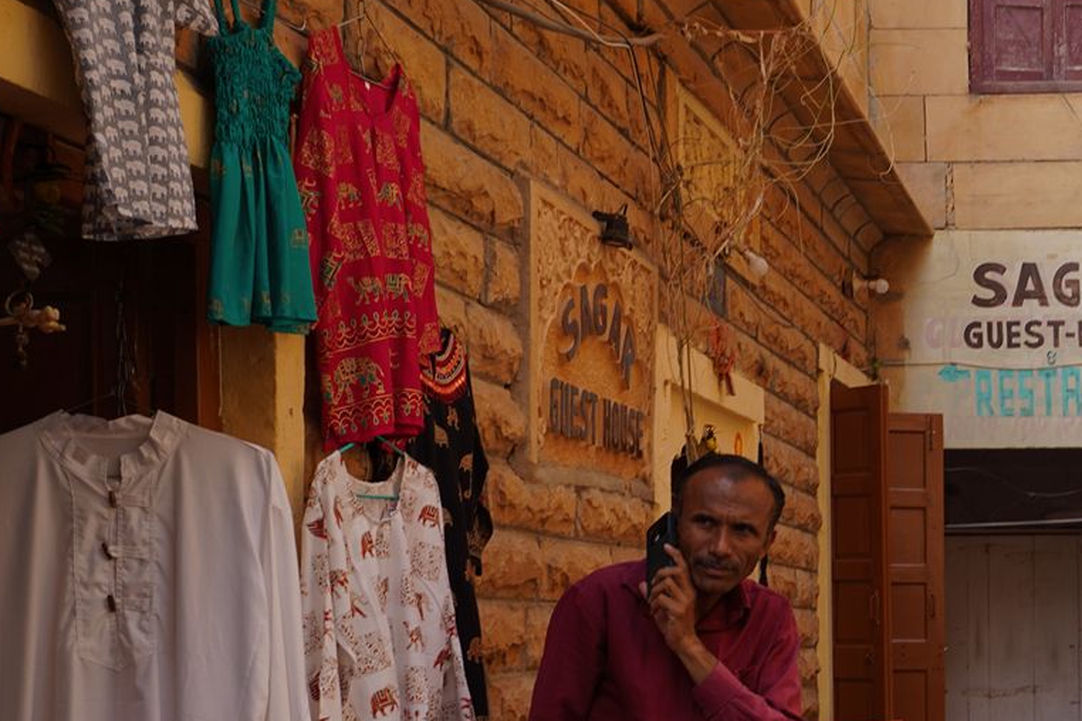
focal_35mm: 63
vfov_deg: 21.3
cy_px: 590
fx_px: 1893
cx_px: 1330
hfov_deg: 27.6
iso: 100
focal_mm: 24
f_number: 5.6
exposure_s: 1/100
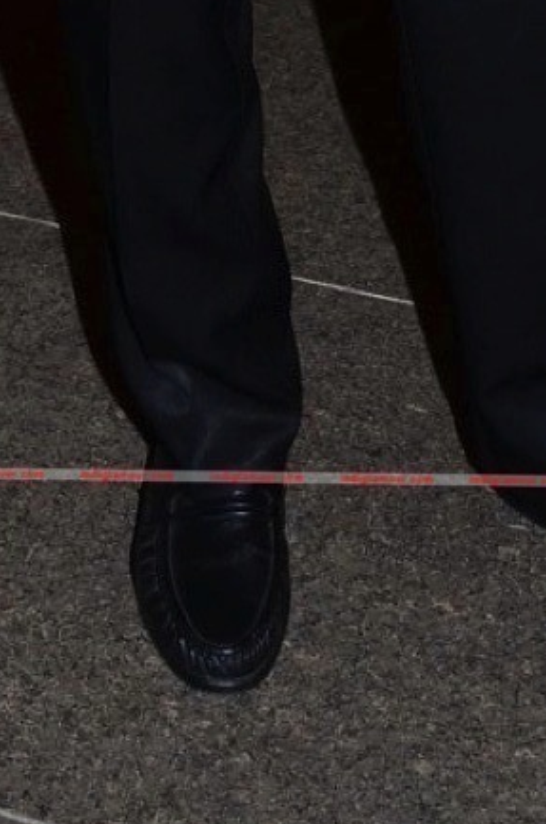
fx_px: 3152
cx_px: 255
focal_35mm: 138
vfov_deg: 13.0
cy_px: -804
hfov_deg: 9.9
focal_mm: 22
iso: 500
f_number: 8
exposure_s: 1/125
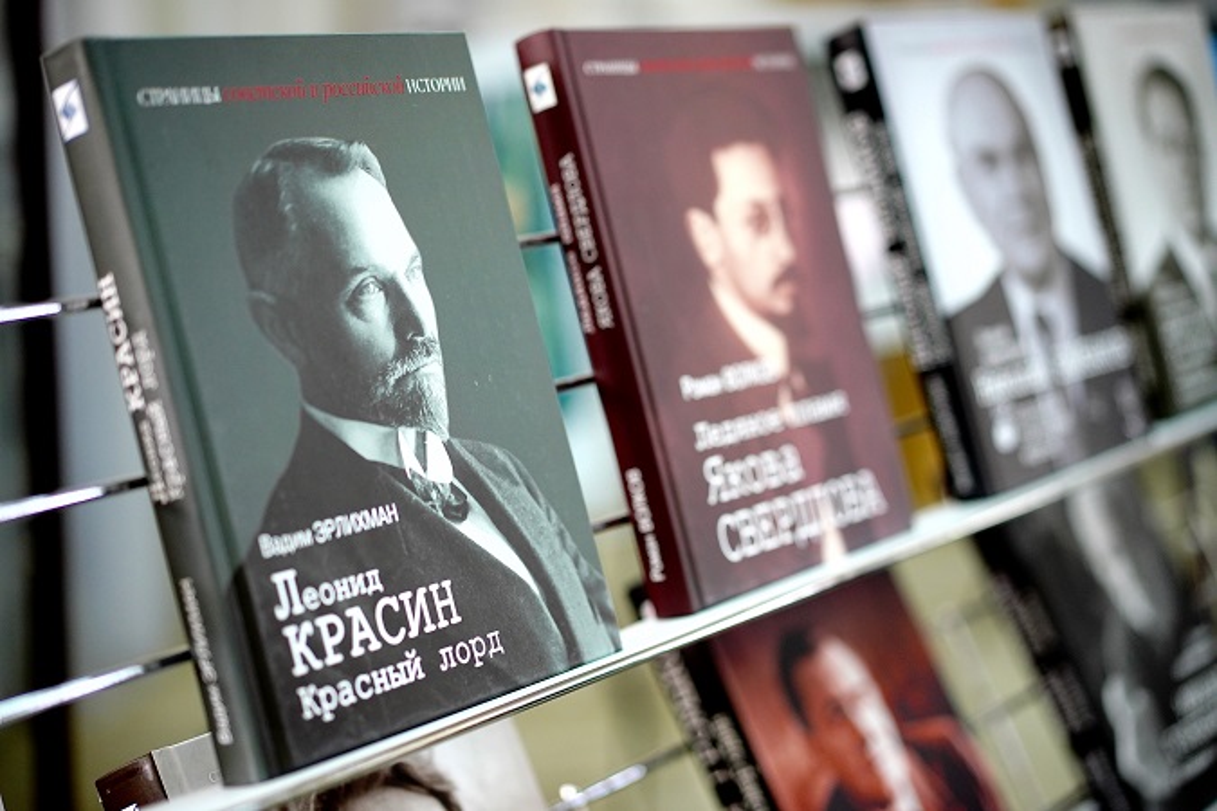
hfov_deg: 36.2
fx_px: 1859
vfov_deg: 24.6
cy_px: 406
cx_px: 608
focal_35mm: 55
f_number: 2
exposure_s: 1/160
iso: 1000
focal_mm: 55
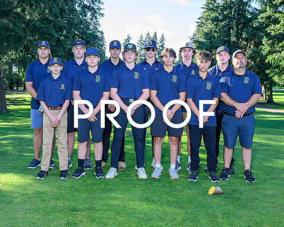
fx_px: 362
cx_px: 134
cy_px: 95
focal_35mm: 43
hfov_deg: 42.8
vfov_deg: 34.7
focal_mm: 30
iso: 125
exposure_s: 1/125
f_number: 5
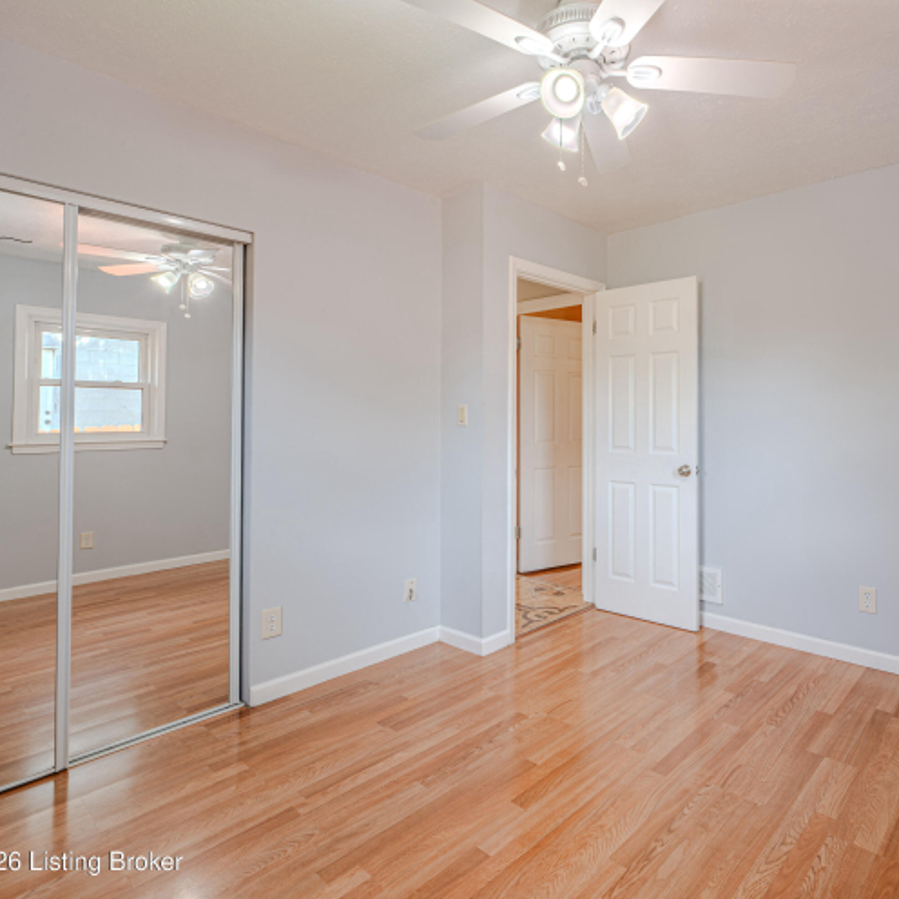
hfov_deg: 77.2
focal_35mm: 18
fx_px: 529
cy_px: 450
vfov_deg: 80.7
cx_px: 624
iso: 100
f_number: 11
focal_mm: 14
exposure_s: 1/20
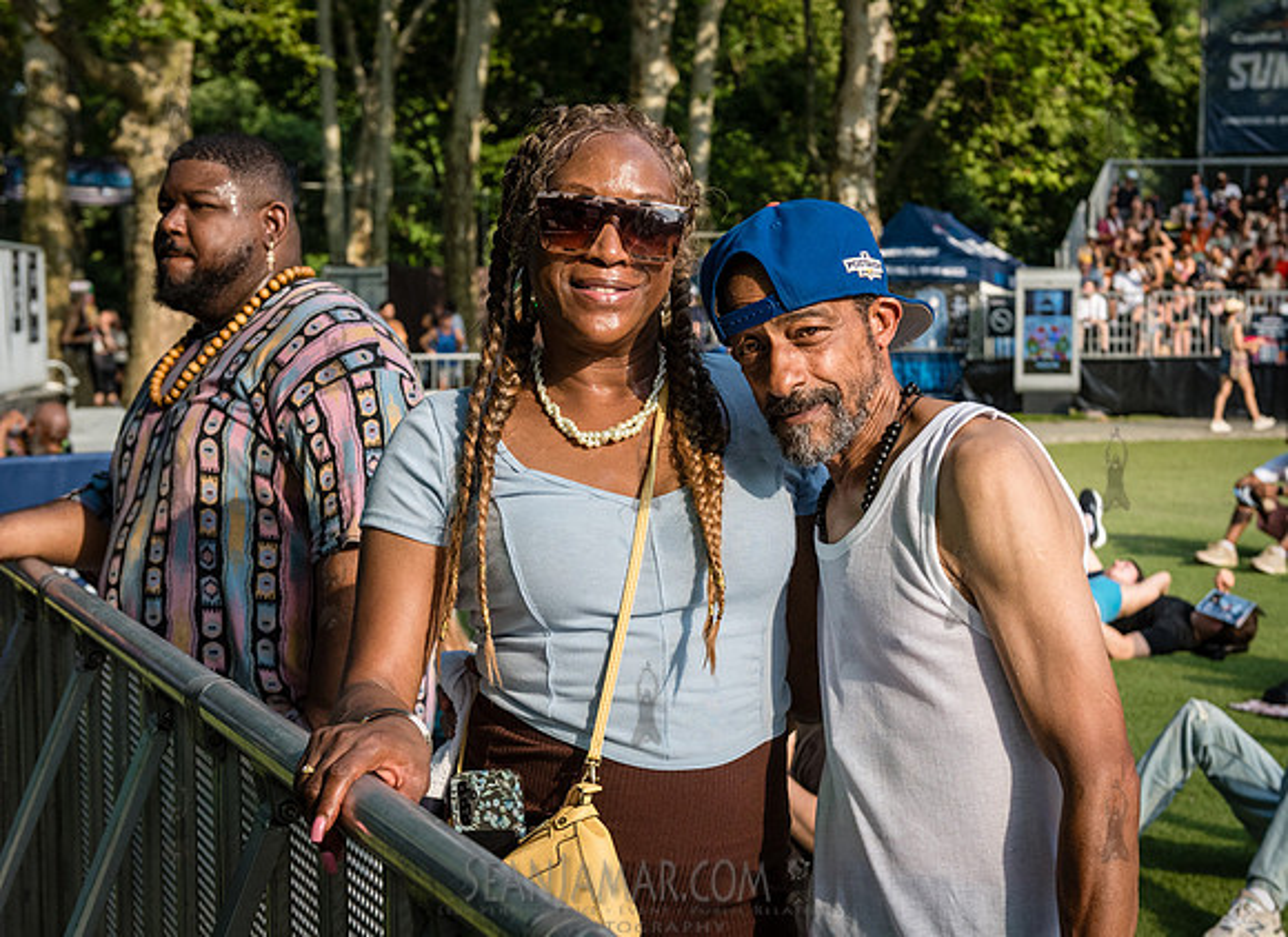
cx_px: 765
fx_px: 2041
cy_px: 511
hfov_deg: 34.9
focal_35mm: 55
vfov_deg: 25.9
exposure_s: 1/3200
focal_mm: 48
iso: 800
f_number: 5
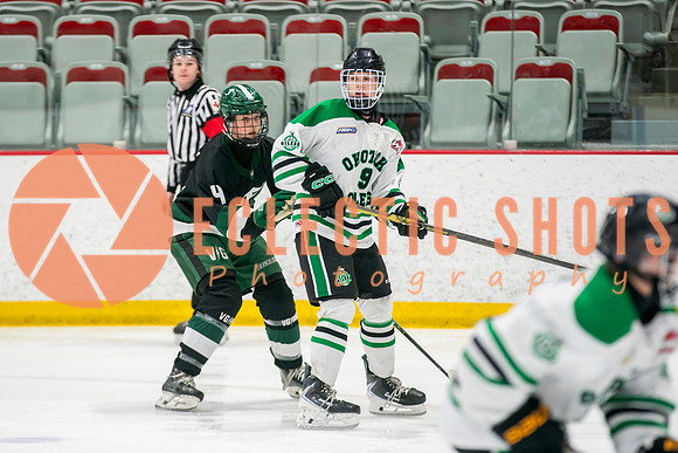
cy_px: 231
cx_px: 236
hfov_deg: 7.7
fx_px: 5062
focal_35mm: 269
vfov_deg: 5.1
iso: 1000
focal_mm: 200
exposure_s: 1/640
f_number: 3.2
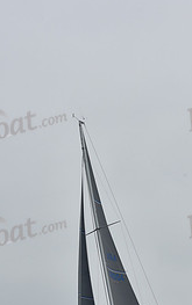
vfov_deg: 10.3
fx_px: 1687
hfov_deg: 6.5
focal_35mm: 202
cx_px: 127
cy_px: 285
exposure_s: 1/800
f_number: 13
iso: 250
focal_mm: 90
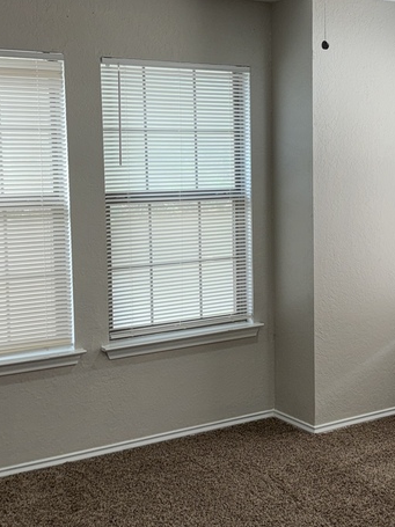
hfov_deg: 25.2
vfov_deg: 33.8
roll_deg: -0.4
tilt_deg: -5.1
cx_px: 315
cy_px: 234
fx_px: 868
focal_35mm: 57
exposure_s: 1/29
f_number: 1.78
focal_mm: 6.76
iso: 64
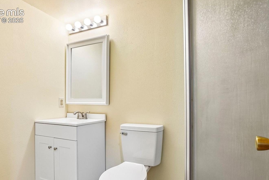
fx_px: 164
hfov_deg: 78.5
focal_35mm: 22
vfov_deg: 57.0
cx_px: 126
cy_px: 104
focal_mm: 12
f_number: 8
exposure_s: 1/13
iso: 400
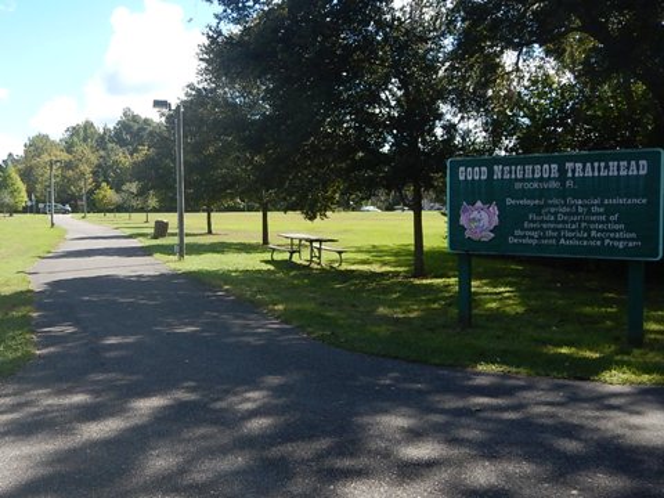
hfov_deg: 71.6
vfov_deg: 56.8
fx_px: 460
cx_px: 332
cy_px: 249
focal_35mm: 24
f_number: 2.8
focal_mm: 4.3
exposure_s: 1/1000
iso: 125
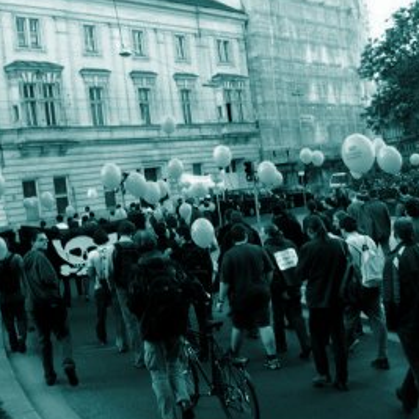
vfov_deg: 34.7
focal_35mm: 49
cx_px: 187
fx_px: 671
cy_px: 217
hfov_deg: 34.6
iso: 100
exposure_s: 1/107
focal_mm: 5.6
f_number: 2.7
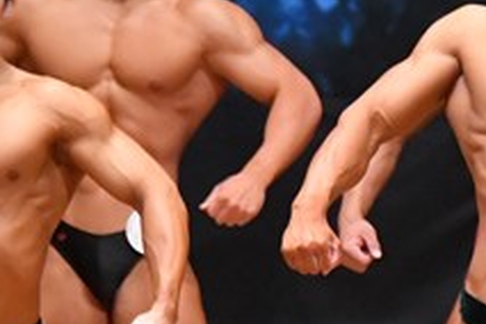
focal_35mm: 984
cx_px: 629
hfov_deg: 2.1
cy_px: 388
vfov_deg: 1.4
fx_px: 13283
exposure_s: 1/400
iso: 8000
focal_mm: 180
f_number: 5.6
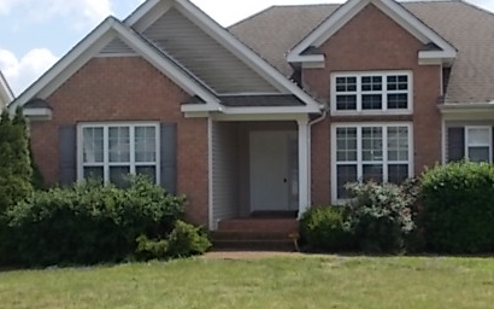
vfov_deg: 29.7
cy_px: 193
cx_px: 351
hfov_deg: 45.1
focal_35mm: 43
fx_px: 579
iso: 80
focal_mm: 4.6
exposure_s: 1/100
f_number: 8
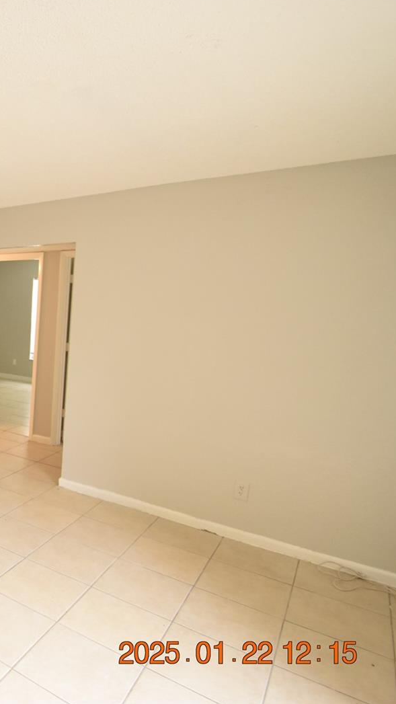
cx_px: -79
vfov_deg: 76.3
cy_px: 348
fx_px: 448
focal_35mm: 24
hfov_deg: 36.7
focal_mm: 10
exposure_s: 1/60
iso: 1800
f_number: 3.5
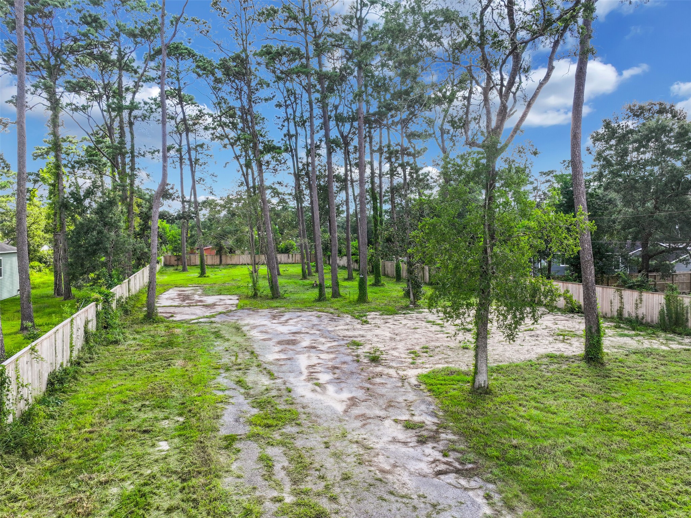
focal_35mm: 24
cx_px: 346
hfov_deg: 71.6
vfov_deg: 56.8
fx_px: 479
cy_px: 259
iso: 100
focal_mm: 12.29
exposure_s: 1/120
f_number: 6.3
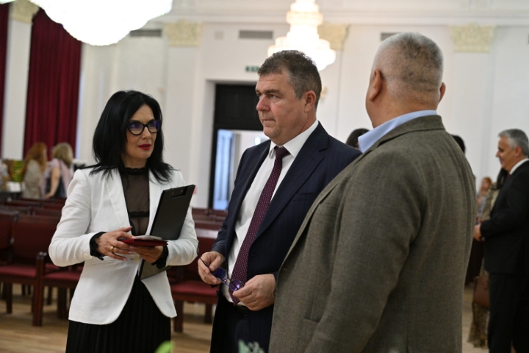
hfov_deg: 33.4
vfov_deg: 22.6
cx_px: 264
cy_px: 176
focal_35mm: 60
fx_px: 882
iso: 3600
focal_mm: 60
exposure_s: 1/320
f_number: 4
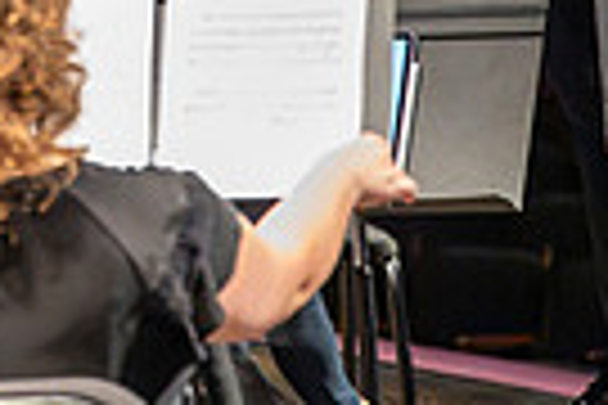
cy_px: -439
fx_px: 6164
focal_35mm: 365
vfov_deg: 3.7
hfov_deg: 5.6
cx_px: -126
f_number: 2.8
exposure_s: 1/640
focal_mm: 85
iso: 12800
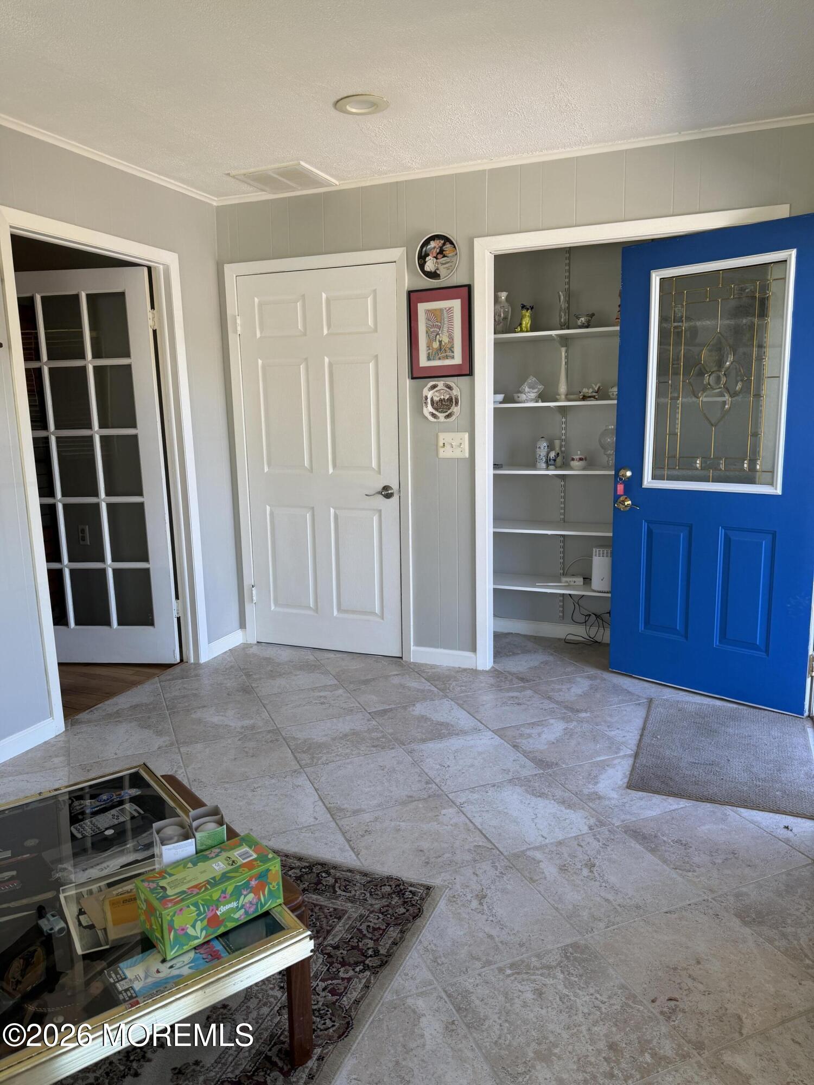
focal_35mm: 24
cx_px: 407
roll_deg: +0.6
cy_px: 542
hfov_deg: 56.8
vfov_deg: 71.6
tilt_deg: -8.8
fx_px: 752
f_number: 1.78
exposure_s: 1/186
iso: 100
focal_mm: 6.76
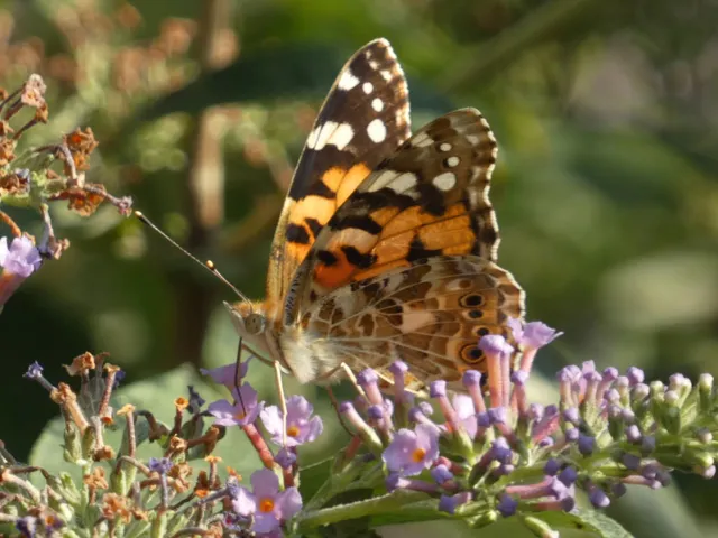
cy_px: 269
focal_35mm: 700
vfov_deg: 2.1
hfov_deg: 2.8
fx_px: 14519
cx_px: 359
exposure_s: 1/100
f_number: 5.6
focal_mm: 125.5
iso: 125
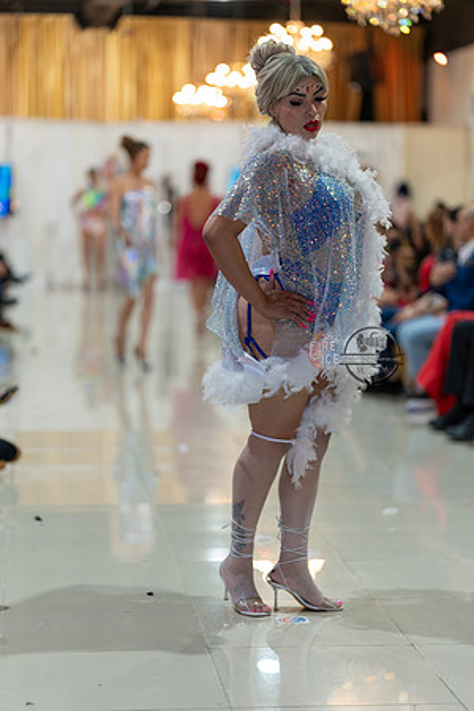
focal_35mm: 85
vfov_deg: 23.9
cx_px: 237
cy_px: 356
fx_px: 1679
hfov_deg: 16.1
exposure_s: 1/160
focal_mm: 85
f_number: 1.4
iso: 160
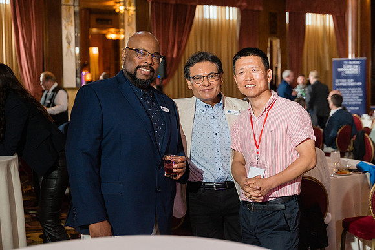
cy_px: 116
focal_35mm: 56
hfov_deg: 35.6
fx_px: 583
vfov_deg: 24.2
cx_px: 201
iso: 2500
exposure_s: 1/250
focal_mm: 52.3
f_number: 2.8
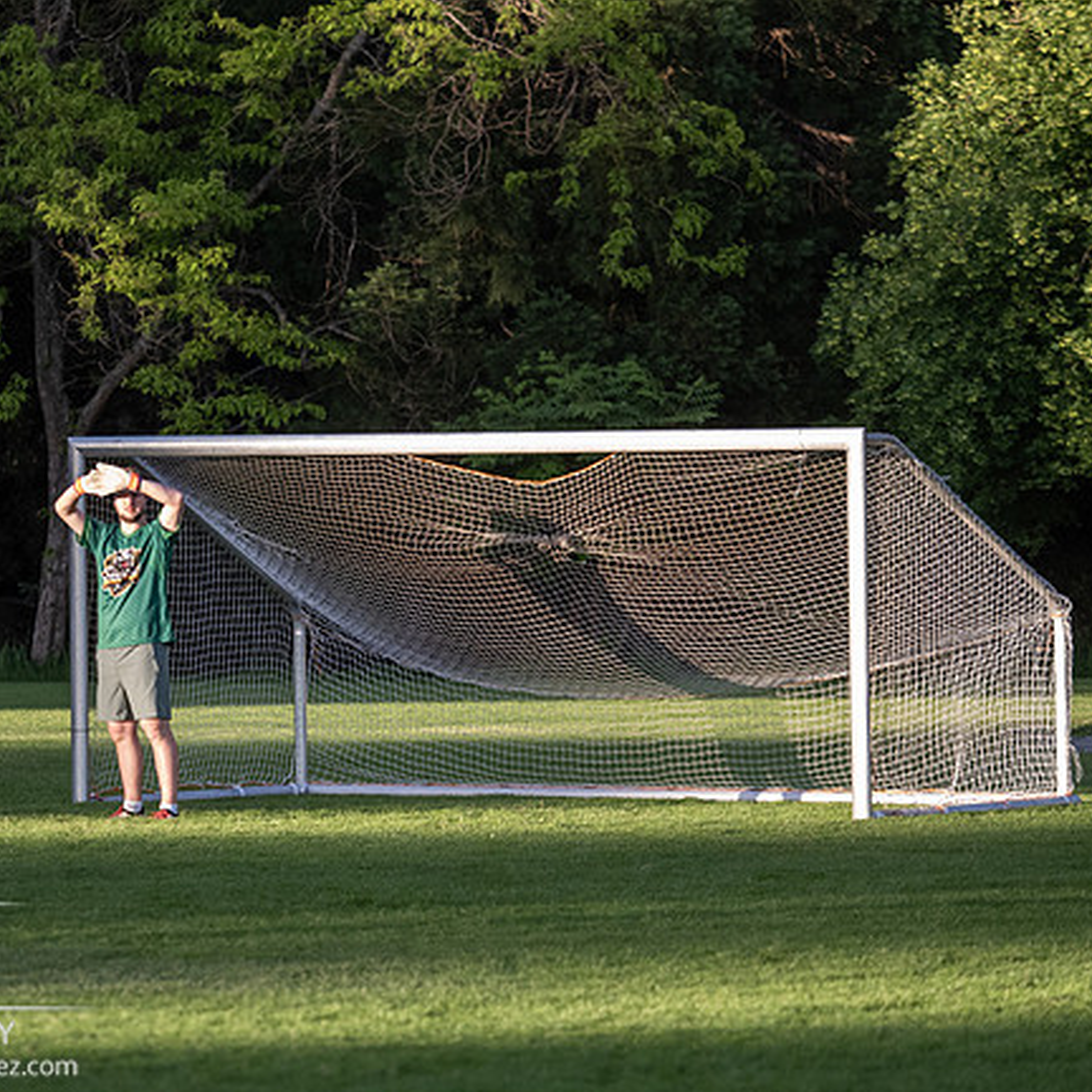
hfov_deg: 6.7
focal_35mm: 261
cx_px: 468
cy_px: 547
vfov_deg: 6.7
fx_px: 9315
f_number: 2.8
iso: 1000
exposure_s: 1/1000
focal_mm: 110
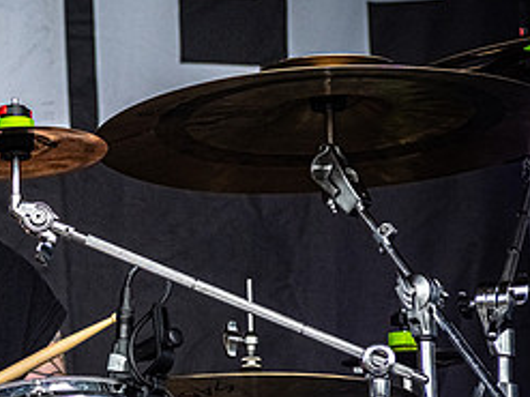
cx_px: -60
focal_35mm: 432
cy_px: 222
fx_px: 6611
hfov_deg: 4.6
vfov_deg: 3.4
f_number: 4
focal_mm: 92
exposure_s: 1/1250
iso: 800
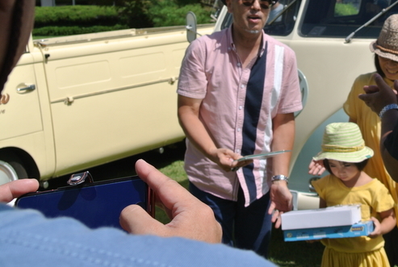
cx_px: 300
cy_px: 83
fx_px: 809
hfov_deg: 27.3
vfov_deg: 18.7
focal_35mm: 73
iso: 100
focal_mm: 16.9
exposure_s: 1/640
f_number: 5.6
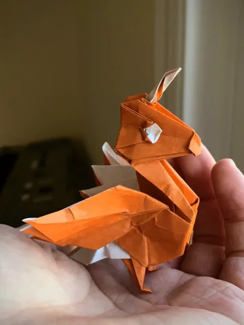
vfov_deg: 61.7
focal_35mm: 29
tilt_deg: -17.5
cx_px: 122
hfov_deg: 48.2
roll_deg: +2.5
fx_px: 273
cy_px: 162
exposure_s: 1/40
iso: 32
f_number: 2.2
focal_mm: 4.15
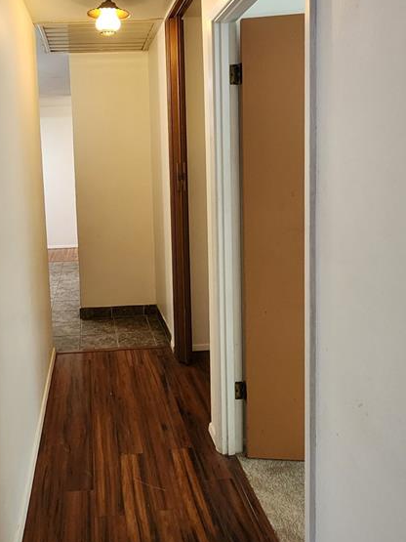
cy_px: 195
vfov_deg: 70.2
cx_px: 102
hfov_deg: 54.2
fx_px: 375
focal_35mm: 24
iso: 320
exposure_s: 1/40
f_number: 2.2
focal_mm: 2.2
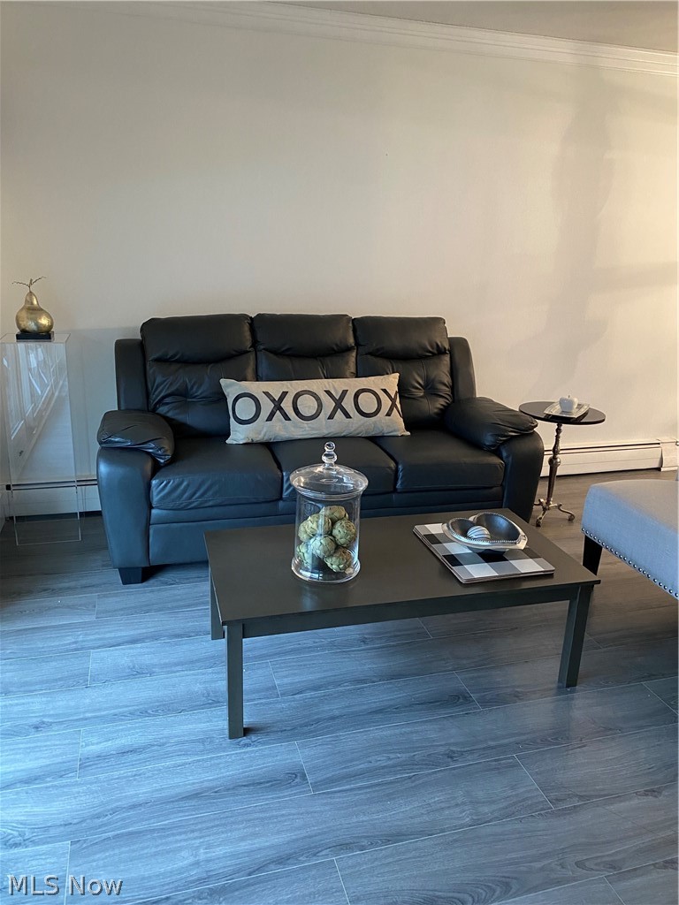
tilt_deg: -16.0
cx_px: 340
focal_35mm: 26
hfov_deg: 53.1
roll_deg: -1.4
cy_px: 452
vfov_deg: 67.3
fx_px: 680
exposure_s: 1/60
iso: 320
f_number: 1.8
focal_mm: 4.25
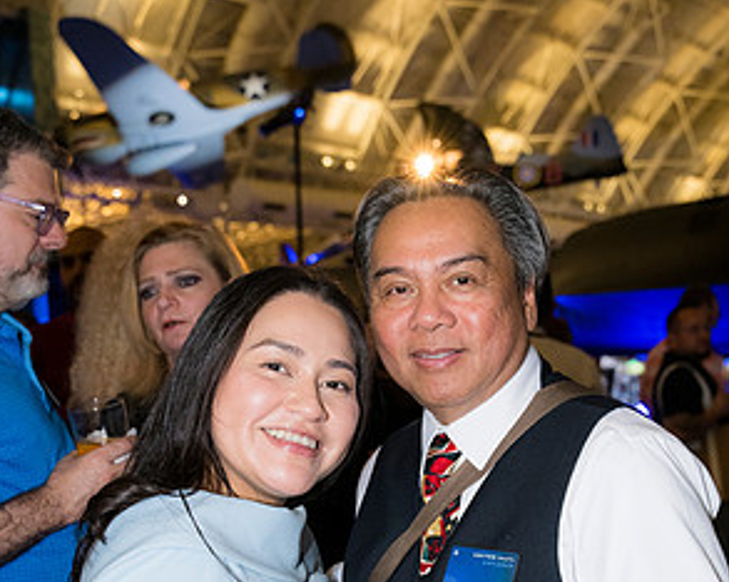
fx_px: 1072
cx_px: 358
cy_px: 510
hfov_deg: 37.6
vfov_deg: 29.3
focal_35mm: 50
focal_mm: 34.5
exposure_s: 1/160
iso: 3200
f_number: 4
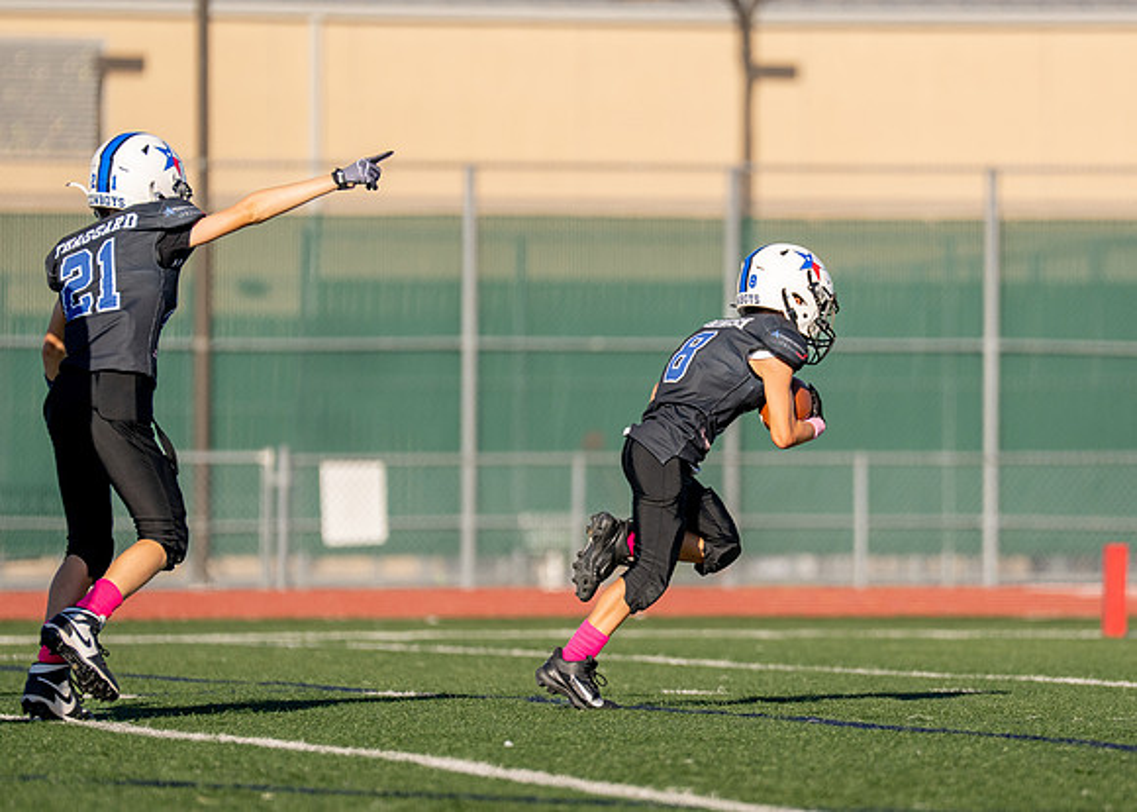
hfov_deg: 6.0
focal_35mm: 338
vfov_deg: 4.3
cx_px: 685
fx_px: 10925
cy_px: 434
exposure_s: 1/5000
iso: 250
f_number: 2.8
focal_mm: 200
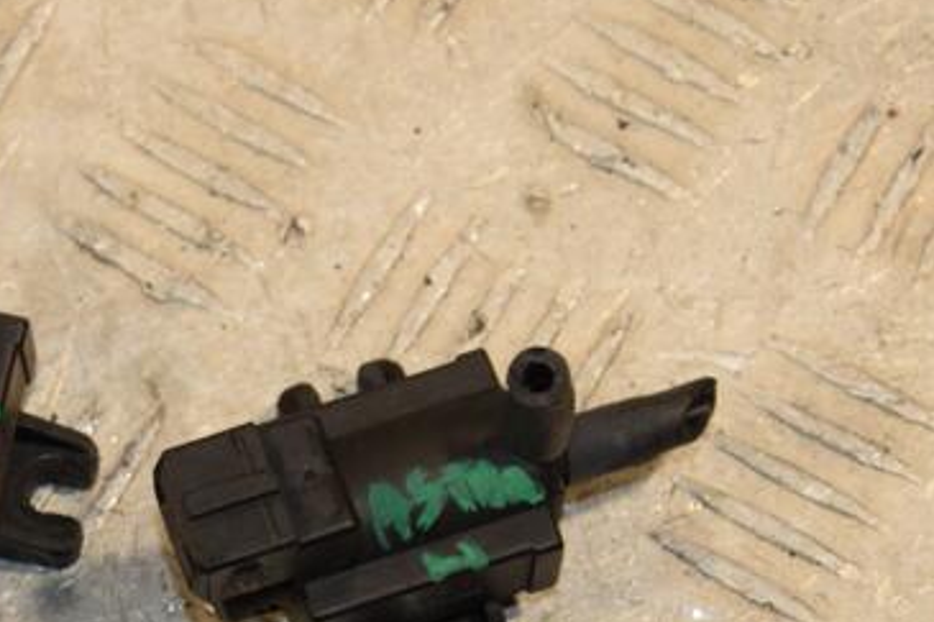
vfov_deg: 7.4
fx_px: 4793
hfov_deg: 11.1
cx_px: 171
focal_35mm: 185
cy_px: 453
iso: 800
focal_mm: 75
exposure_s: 1/200
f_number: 8
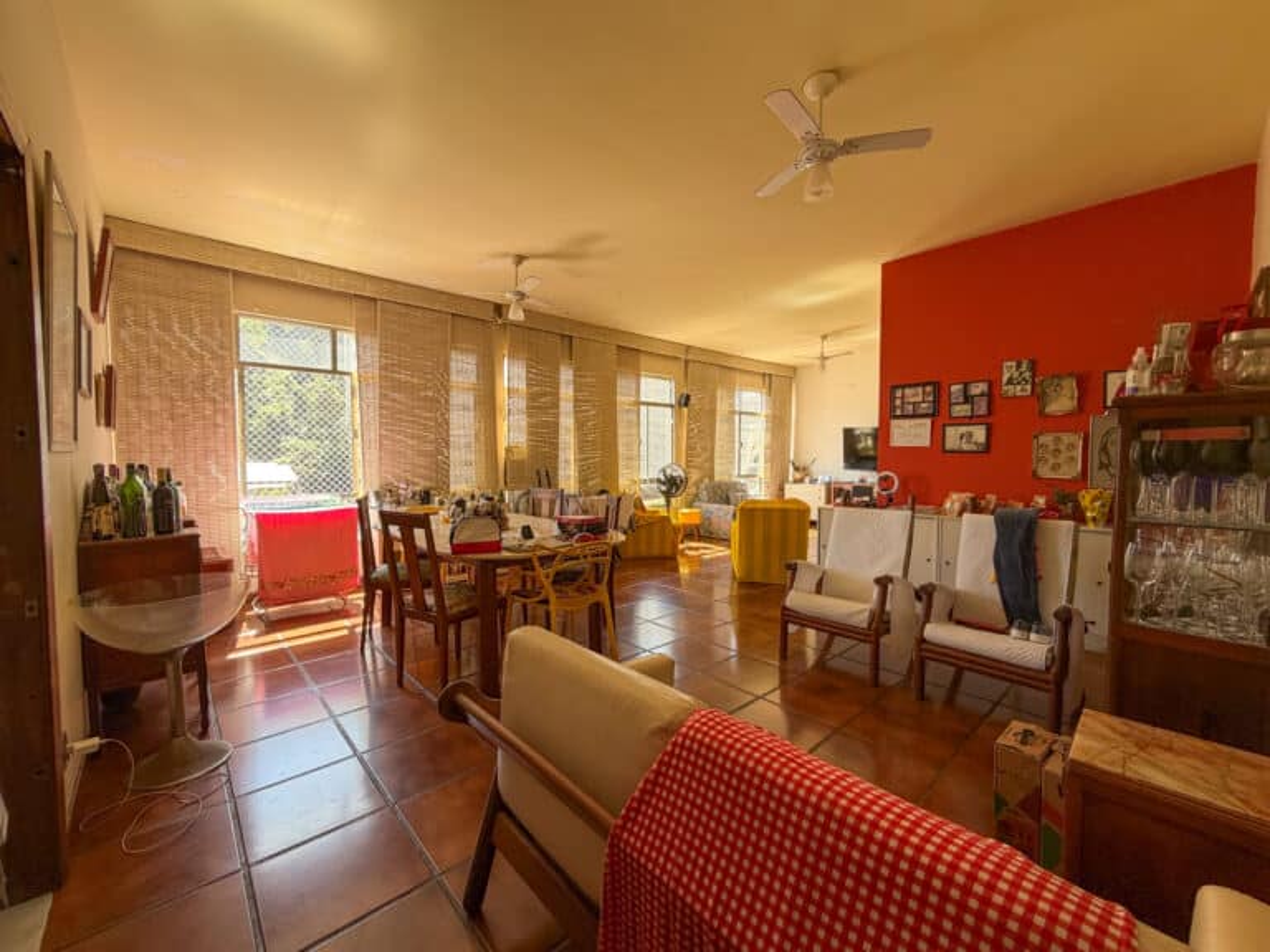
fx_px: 514
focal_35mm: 14
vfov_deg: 85.7
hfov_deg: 102.1
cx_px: 635
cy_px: 476
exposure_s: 1/120
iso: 100
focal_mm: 2.22
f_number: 2.2
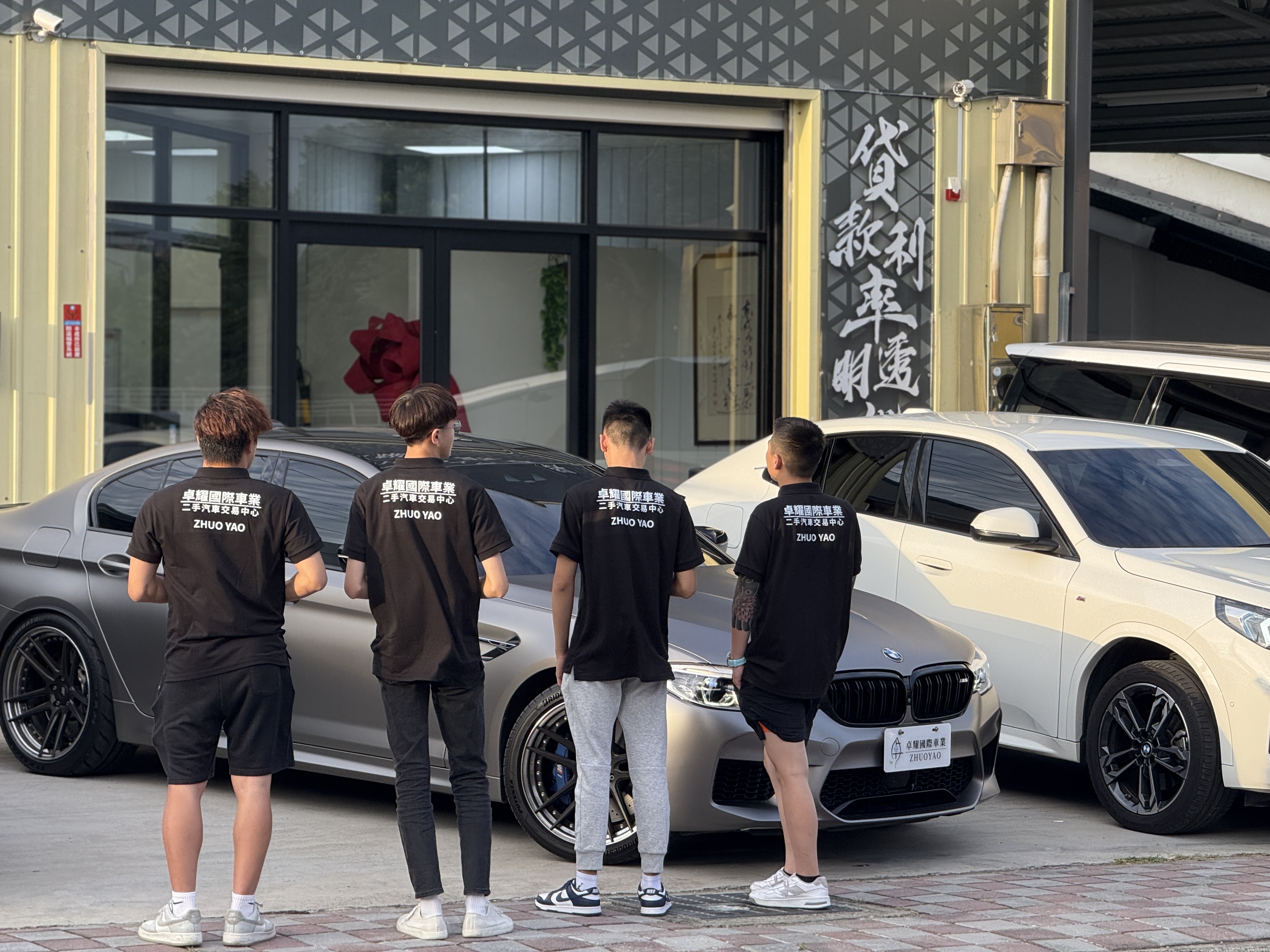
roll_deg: -0.2
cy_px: 476
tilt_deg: +0.2
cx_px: 635
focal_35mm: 120
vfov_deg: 12.3
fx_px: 4403
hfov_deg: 16.4
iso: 64
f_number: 2.8
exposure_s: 1/242
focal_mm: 15.66
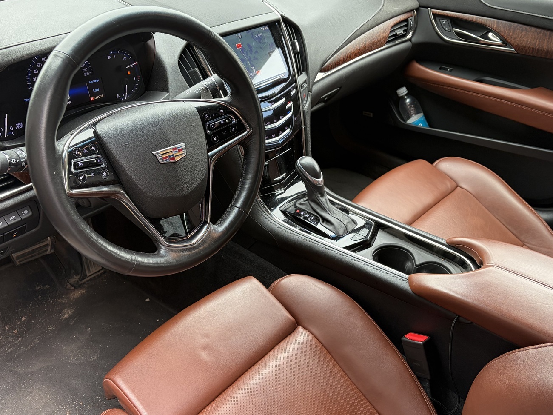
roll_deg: -3.6
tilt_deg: -35.1
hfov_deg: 56.8
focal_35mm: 32
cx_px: 279
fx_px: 511
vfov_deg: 44.2
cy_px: 199
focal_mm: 5.96
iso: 80
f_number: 1.6
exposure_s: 1/122
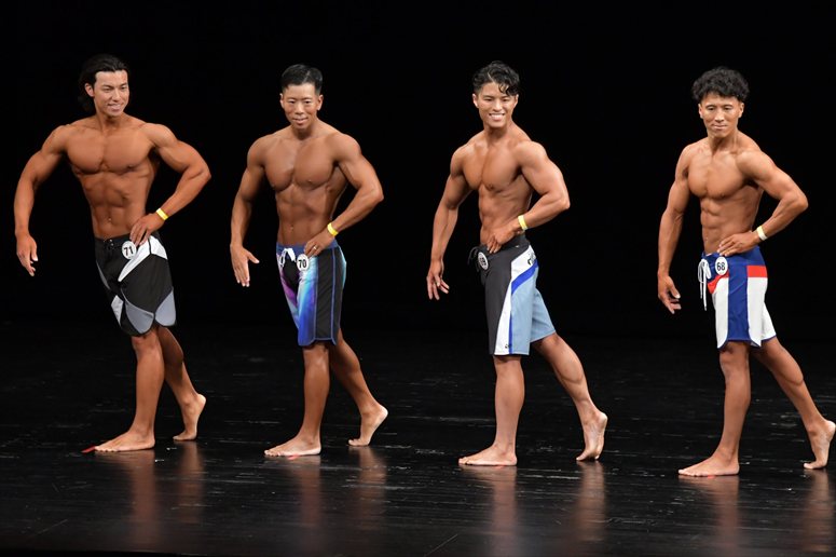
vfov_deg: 5.7
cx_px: 418
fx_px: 5571
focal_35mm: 240
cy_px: 278
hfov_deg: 8.6
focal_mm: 160
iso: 3200
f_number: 5.6
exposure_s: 1/400
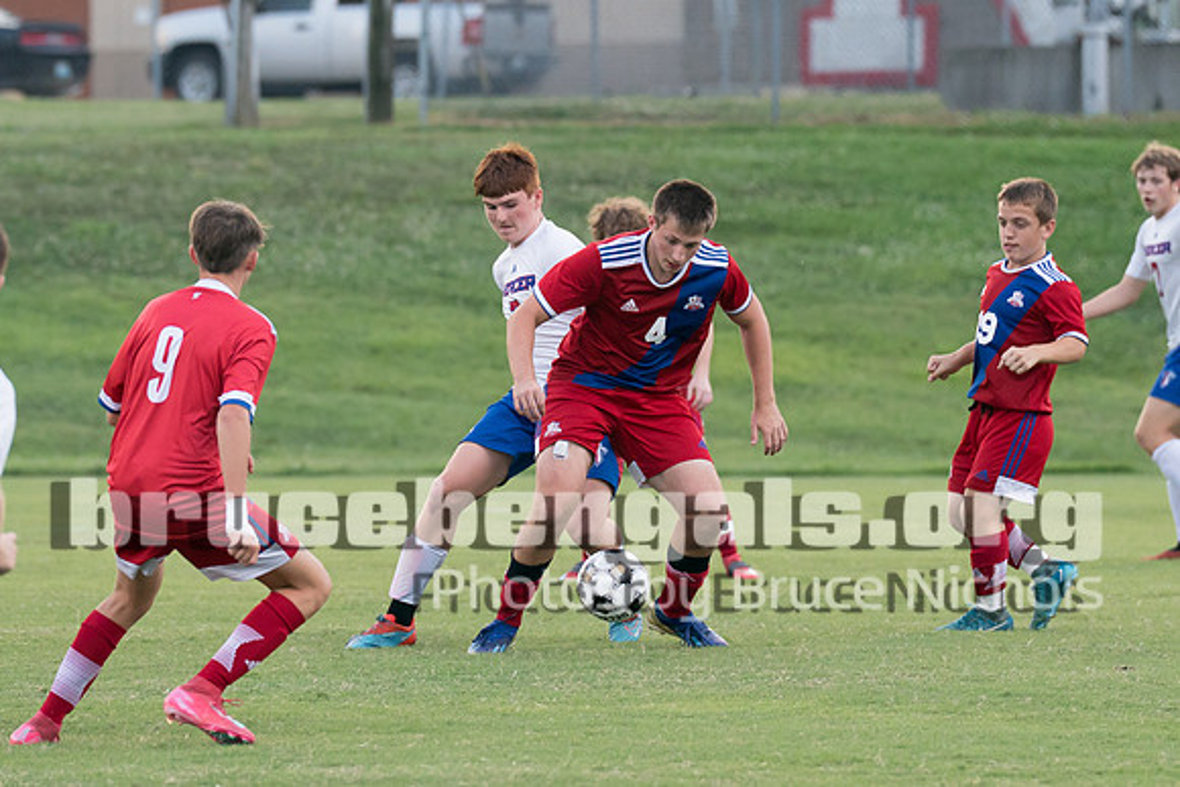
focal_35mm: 364
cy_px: 381
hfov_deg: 5.7
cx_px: 630
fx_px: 11937
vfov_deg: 3.8
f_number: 4
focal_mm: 200
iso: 1600
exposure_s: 1/1250
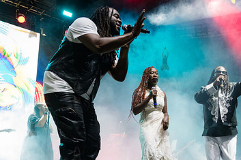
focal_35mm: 51
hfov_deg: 38.4
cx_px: 165
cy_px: 124
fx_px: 341
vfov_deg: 26.1
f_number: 4
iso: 3200
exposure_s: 1/320
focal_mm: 31
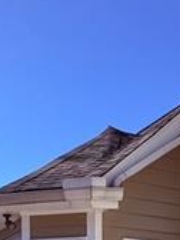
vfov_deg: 24.1
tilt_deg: -5.5
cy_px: 356
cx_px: 106
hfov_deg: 22.9
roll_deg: -0.6
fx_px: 444
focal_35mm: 64
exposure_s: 1/928
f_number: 2.2
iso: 50
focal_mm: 2.22
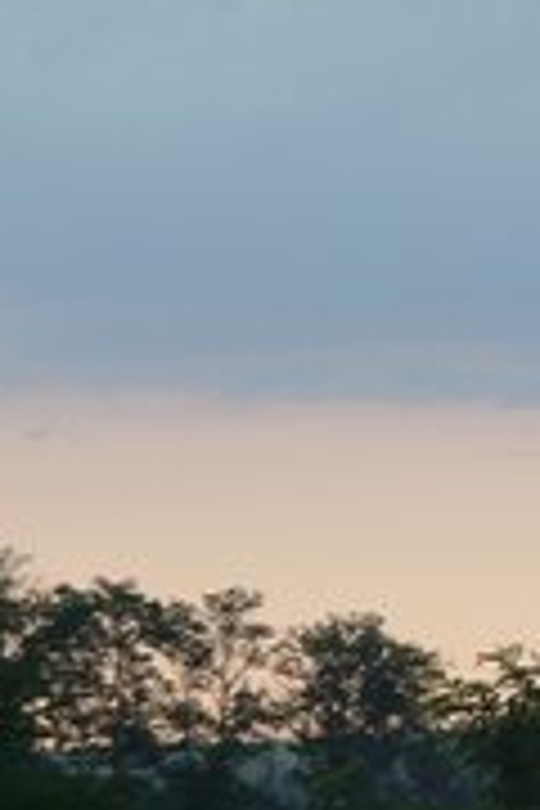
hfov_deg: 2.4
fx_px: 12757
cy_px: 497
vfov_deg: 3.6
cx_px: 684
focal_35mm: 567
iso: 100
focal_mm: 46
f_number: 4.9
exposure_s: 1/100
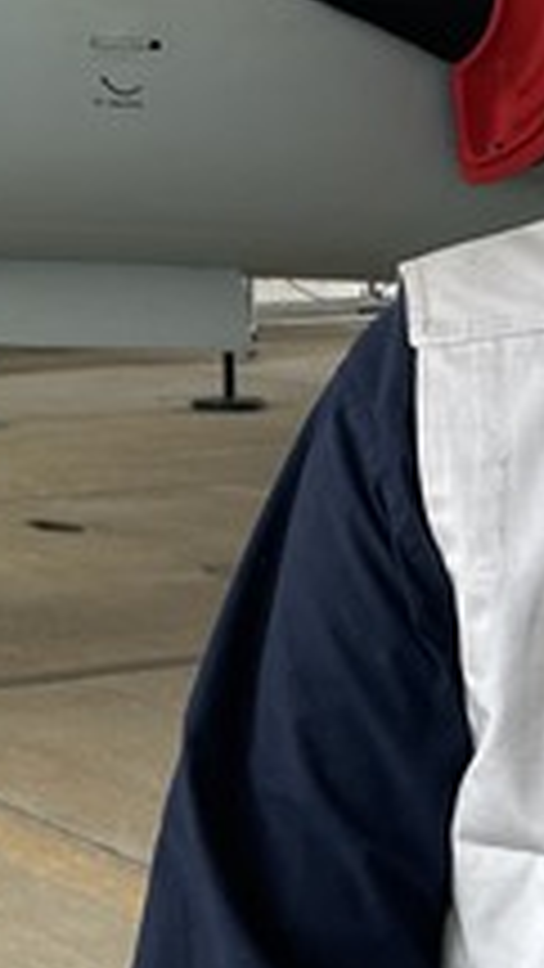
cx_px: -468
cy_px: 223
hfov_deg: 10.9
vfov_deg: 20.6
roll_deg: -0.8
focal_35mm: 103
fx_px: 2640
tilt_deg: -2.2
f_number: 1.5
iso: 50
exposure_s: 1/371
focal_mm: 5.7
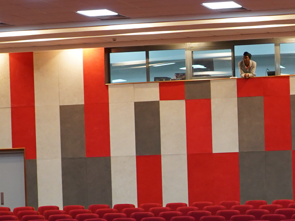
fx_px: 1167
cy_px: 221
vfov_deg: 10.7
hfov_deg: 14.1
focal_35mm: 137
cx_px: 332
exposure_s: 1/160
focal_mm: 35
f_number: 4
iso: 1600
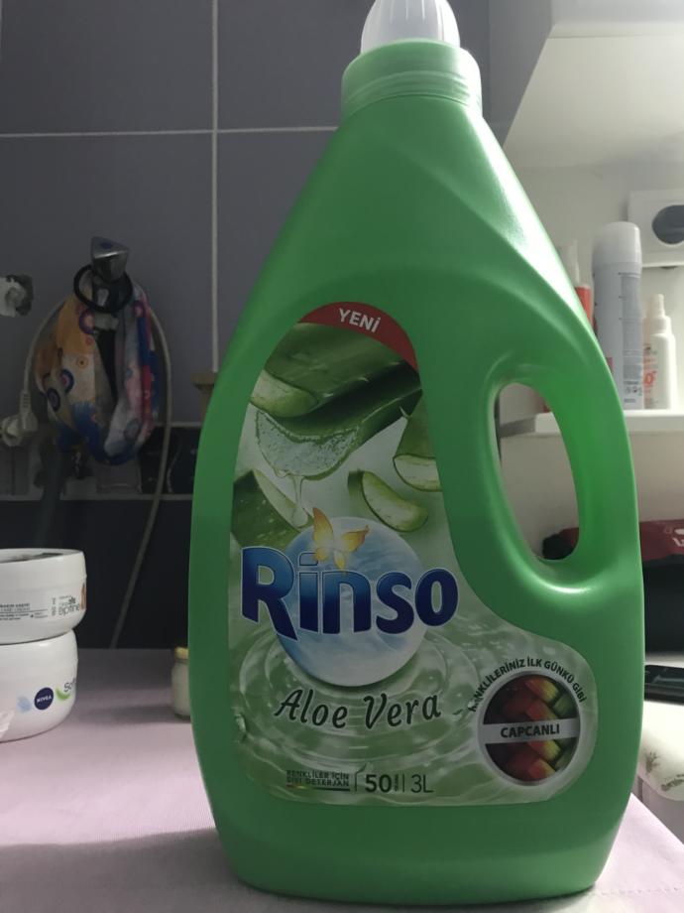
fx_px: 738
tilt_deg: +3.9
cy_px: 456
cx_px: 342
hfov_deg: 49.7
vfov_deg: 63.4
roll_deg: -1.8
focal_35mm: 28
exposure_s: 1/17
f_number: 1.8
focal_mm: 3.99
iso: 64
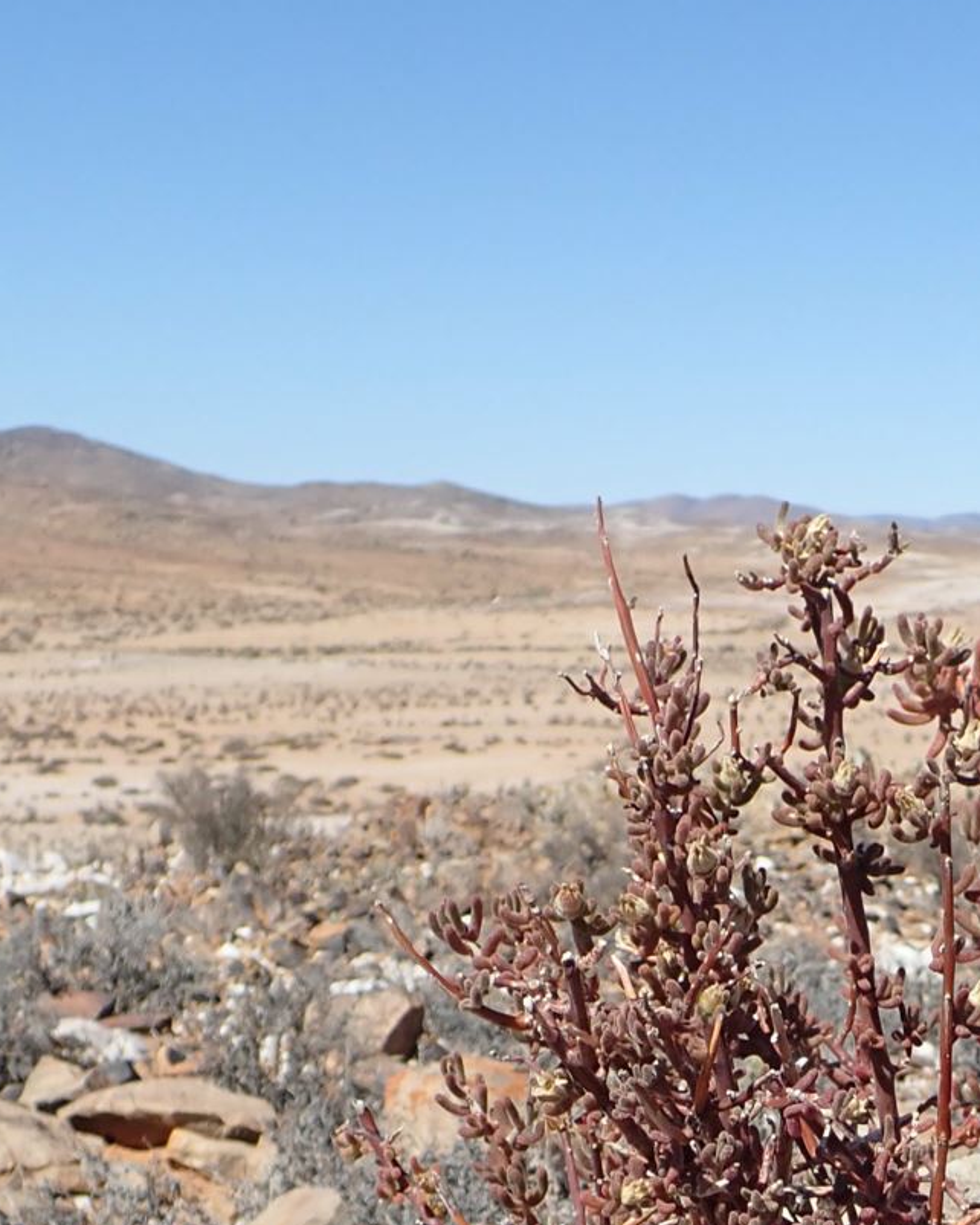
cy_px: 1307
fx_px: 2646
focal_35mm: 73
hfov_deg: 20.3
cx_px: 974
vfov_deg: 24.5
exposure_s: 1/160
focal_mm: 5.5
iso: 100
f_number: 9
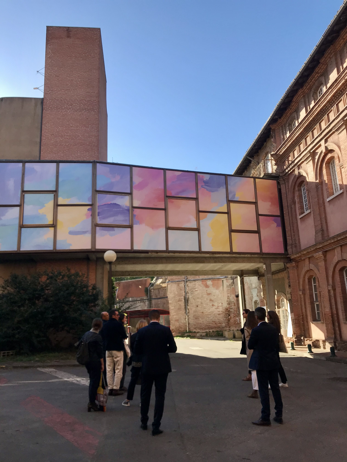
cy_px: 231
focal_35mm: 28
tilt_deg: +15.0
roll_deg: +3.0
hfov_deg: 49.7
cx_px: 174
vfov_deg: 63.4
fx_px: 374
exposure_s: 1/1076
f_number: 1.8
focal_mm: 3.99
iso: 20
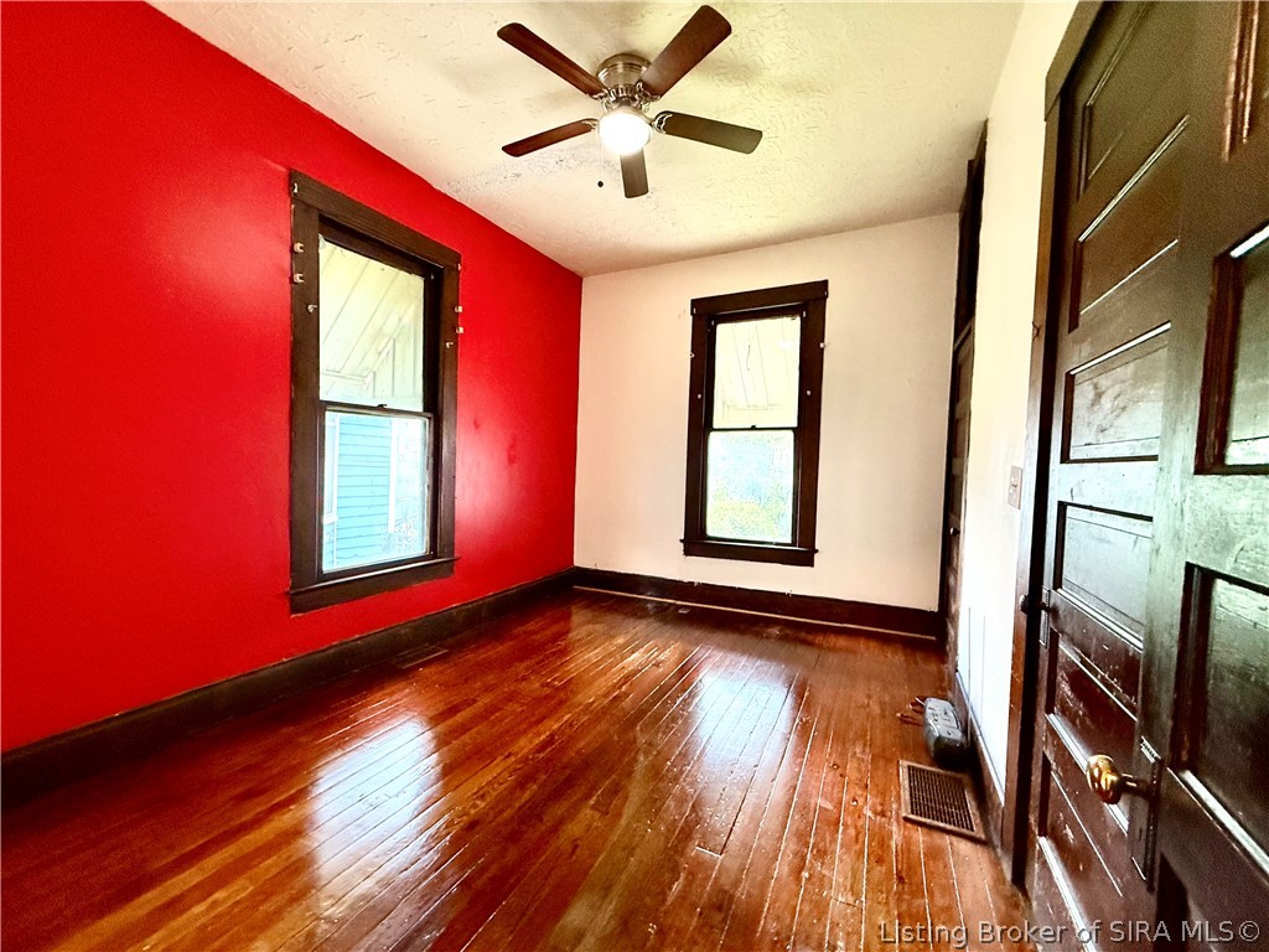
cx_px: 634
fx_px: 513
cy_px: 476
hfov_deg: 102.1
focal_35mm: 14
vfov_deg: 85.7
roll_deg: -1.7
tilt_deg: -0.1
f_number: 2.2
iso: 500
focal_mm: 2.22
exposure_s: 1/60
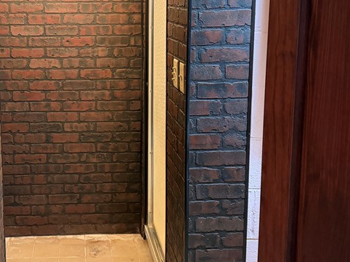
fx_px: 515
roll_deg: +0.5
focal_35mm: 51
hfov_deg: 36.8
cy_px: 82
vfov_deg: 28.3
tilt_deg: -9.8
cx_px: 94
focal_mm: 6.76
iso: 800
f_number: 1.78
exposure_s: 1/40
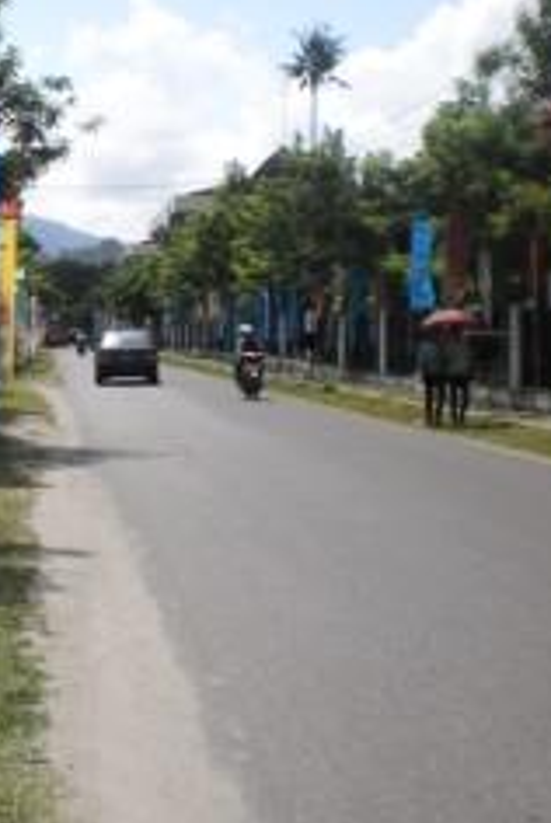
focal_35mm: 71
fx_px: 1625
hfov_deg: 18.5
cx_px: -66
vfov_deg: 28.3
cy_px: 296
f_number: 4.6
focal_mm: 6.3
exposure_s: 1/640
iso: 100
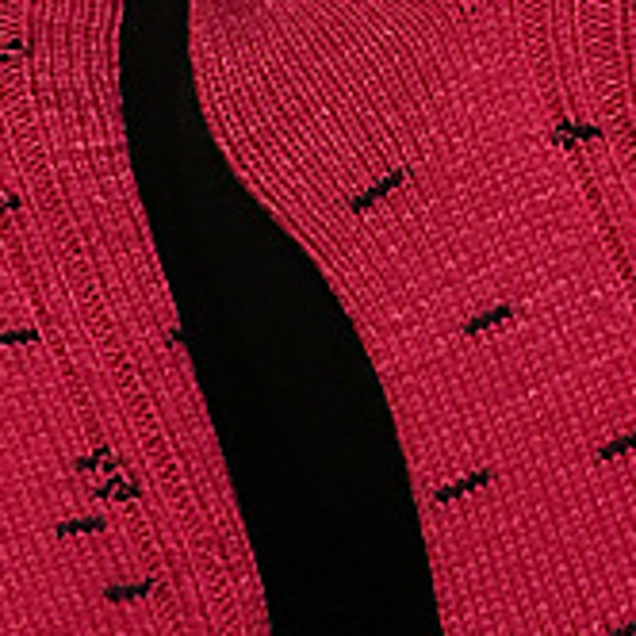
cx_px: 329
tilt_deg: -21.5
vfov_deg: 16.9
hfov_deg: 17.6
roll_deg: +1.2
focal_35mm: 99
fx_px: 2058
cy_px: -84
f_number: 2.2
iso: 250
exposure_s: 1/8
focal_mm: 4.15
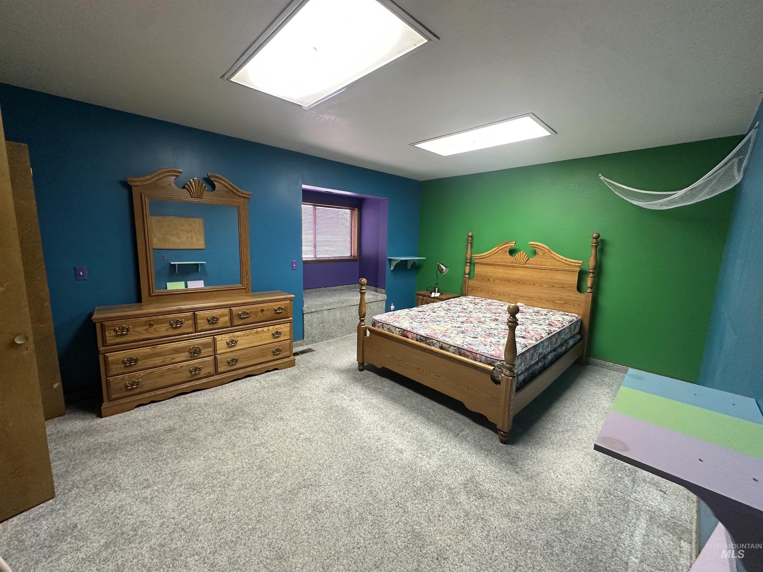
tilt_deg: -8.5
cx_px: 382
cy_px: 286
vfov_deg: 85.7
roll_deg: -1.3
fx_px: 309
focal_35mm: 14
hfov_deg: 102.1
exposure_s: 1/60
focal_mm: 2.22
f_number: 2.2
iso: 320
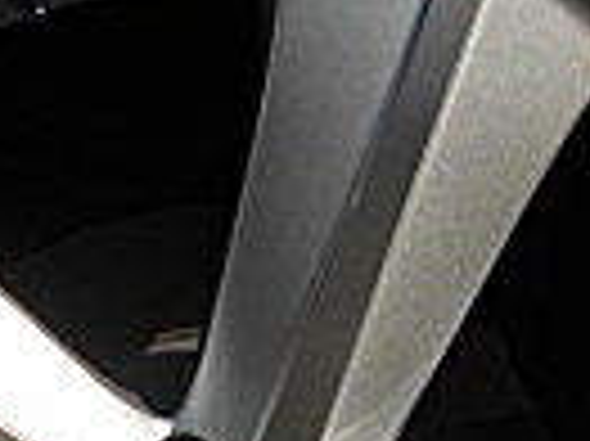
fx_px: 2997
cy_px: 536
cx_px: 126
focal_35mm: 176
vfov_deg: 8.3
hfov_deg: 11.2
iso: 50
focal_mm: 6.3
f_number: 2.8
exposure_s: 1/800
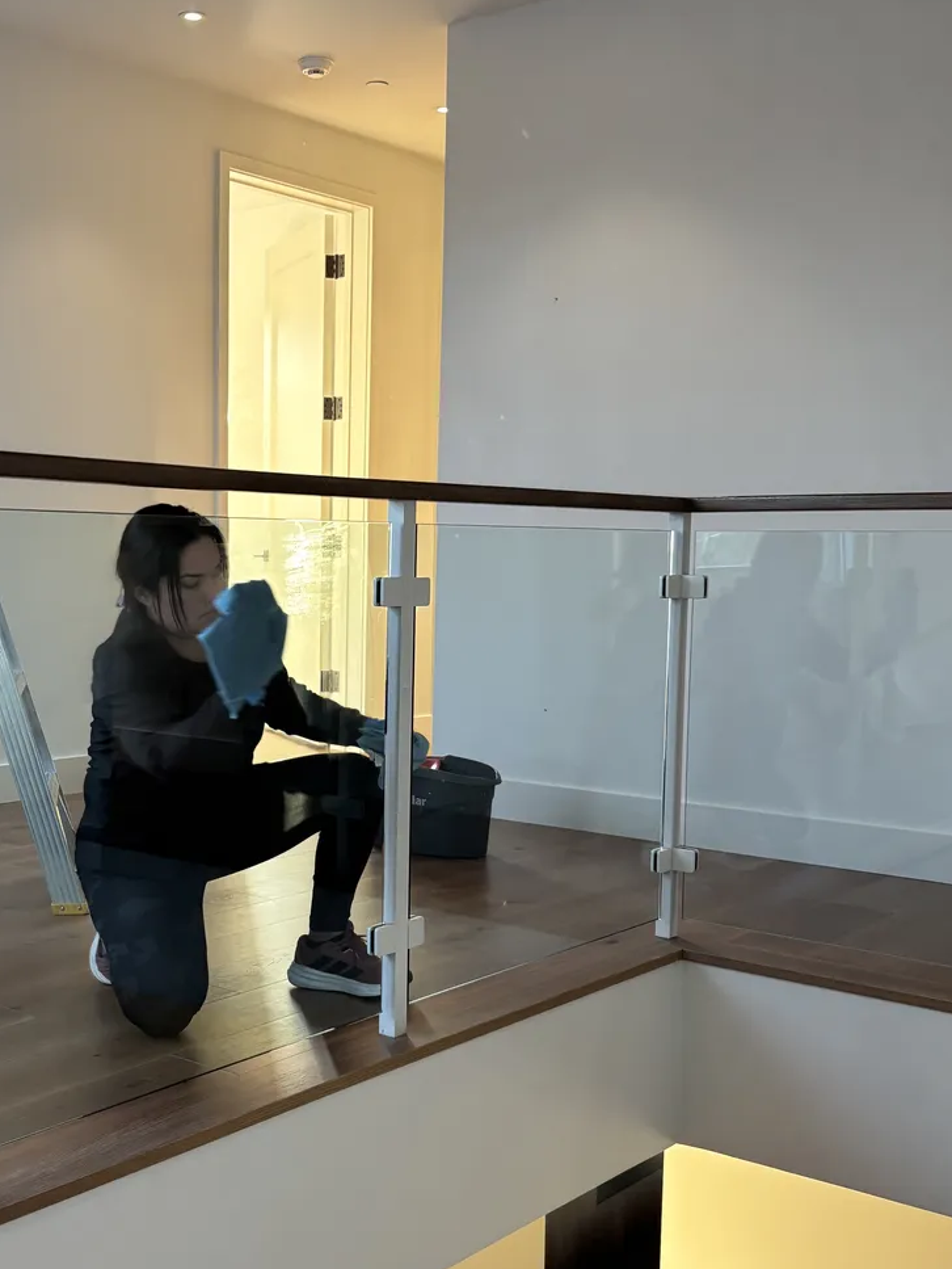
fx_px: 1576
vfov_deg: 43.8
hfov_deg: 33.2
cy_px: 685
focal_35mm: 43
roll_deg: -0.8
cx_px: 282
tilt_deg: -4.0
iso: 200
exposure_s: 1/60
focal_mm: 5.96
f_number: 1.6
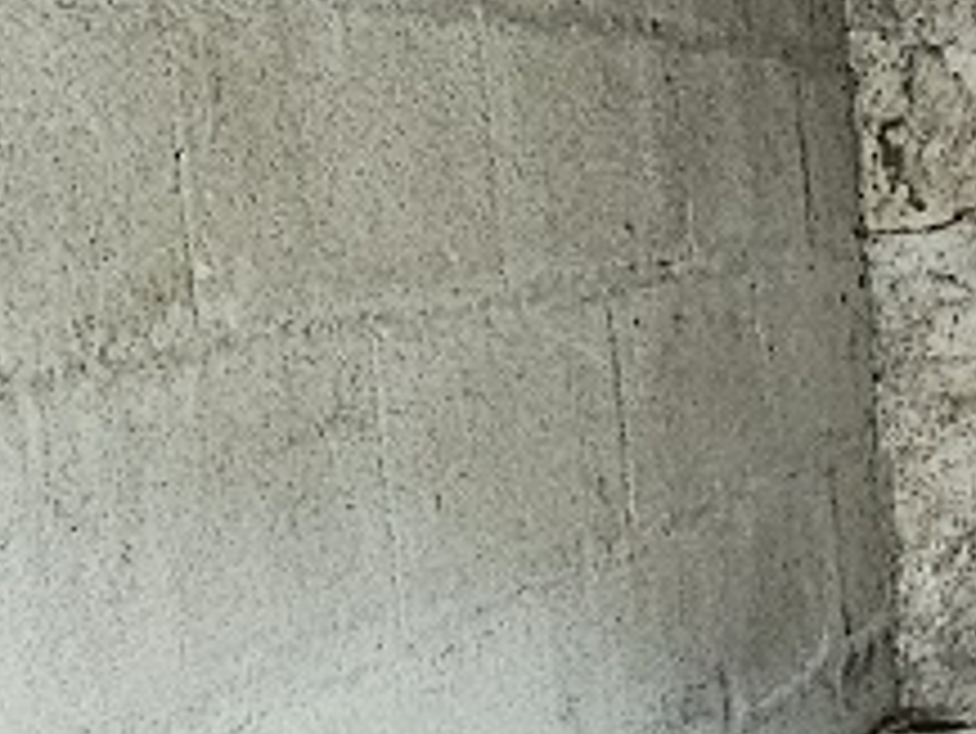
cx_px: 2150
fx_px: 2539
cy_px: 390
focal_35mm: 90
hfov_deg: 15.4
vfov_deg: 16.4
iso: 640
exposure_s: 1/30
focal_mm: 2.2
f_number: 2.2
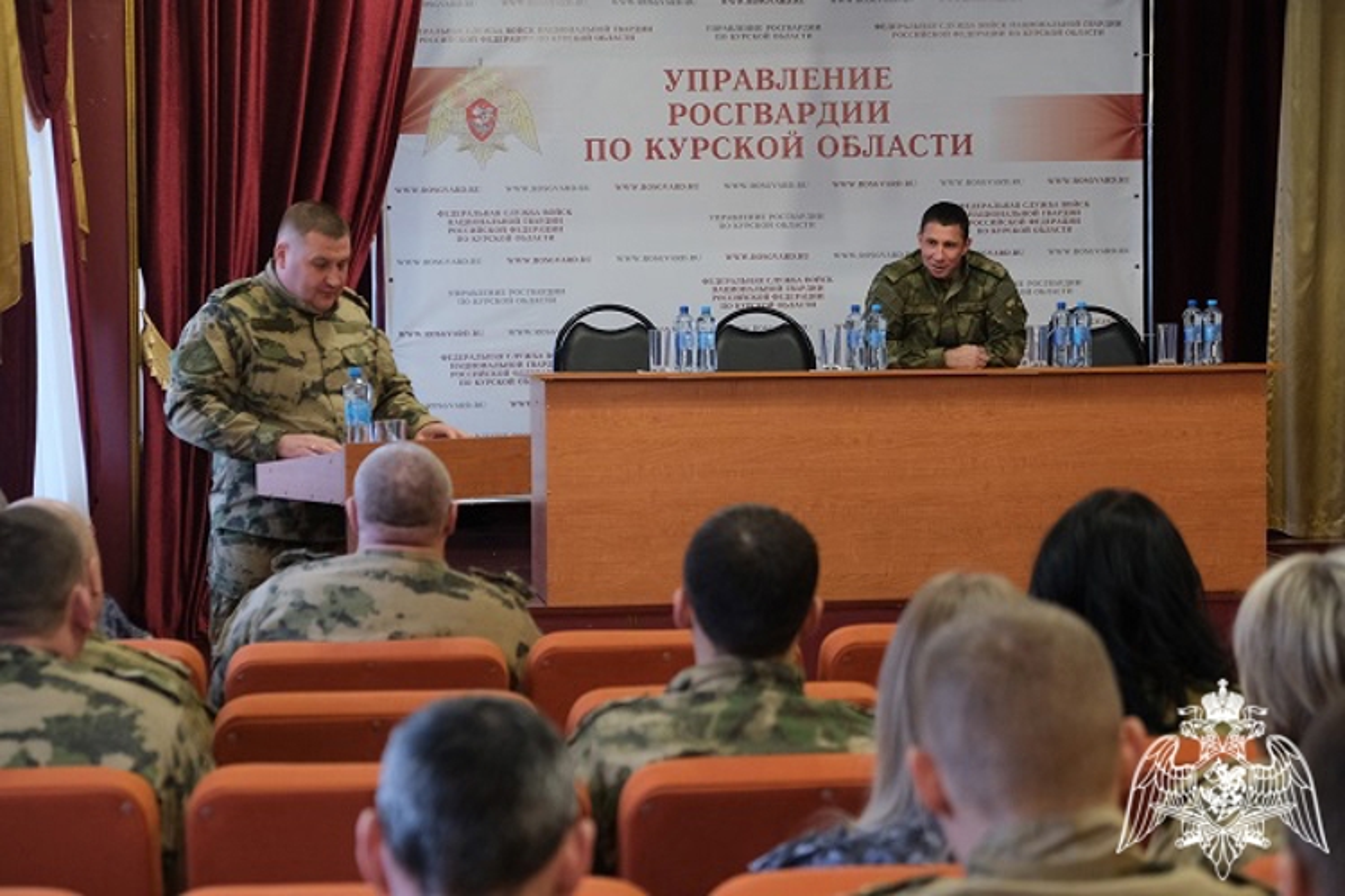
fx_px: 3101
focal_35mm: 83
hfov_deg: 24.5
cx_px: 672
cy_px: 448
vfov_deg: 16.5
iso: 1600
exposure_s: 1/38
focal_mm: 55
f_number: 4
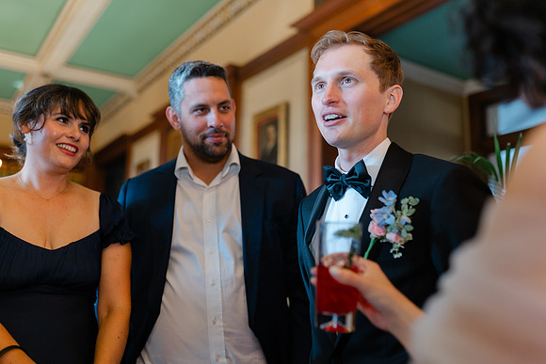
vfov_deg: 37.9
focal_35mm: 35
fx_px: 531
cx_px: 273
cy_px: 182
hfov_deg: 54.4
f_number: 2
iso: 320
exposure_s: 1/100
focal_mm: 35
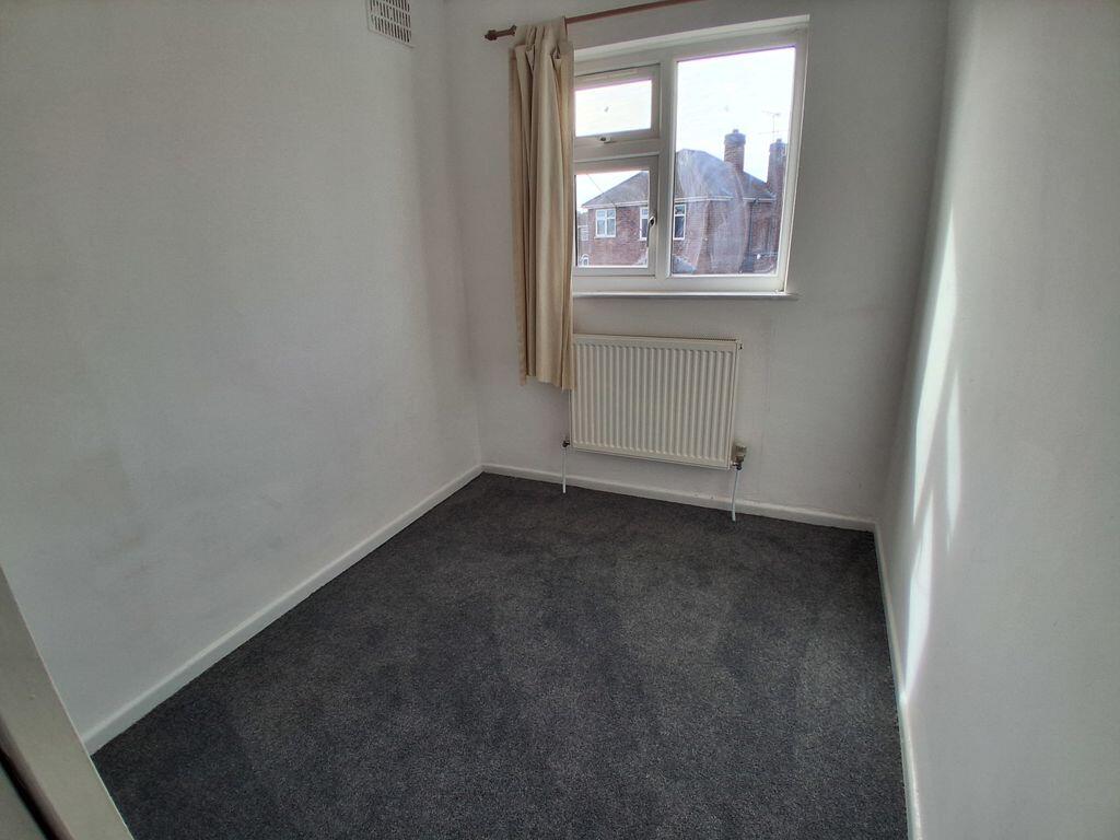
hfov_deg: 91.0
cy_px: 420
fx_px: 550
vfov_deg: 74.7
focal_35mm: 17
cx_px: 560
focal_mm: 1.4
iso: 50
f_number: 2.2
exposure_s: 1/293
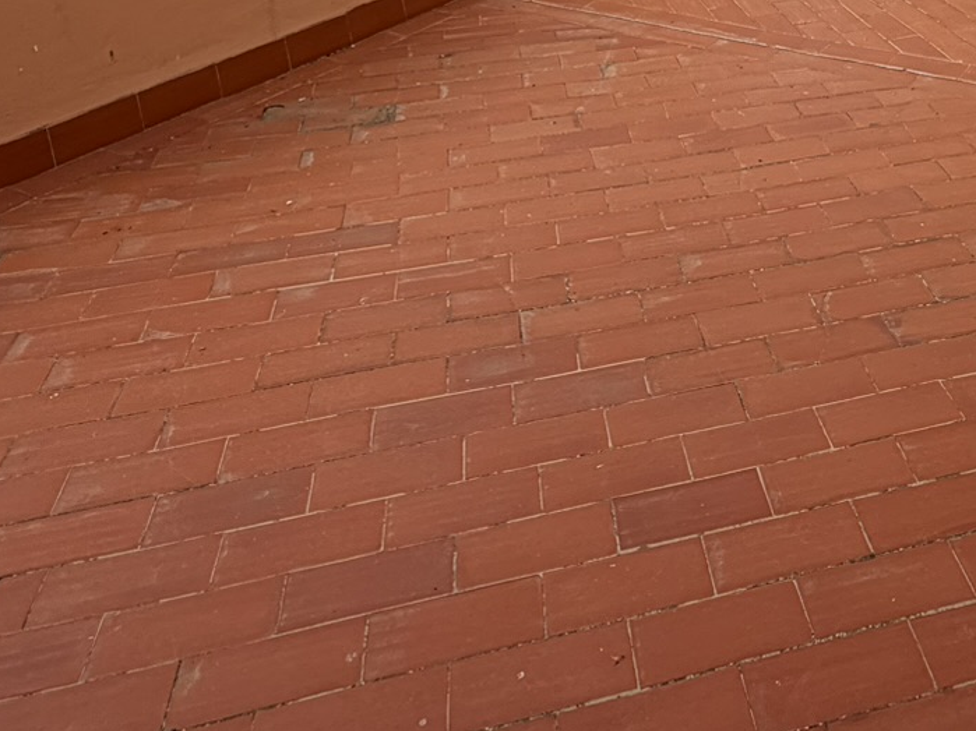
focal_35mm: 41
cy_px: -113
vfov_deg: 30.6
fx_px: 1156
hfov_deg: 43.2
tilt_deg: -12.6
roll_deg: +0.1
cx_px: 811
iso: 20
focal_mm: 2.22
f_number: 2.2
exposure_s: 1/770
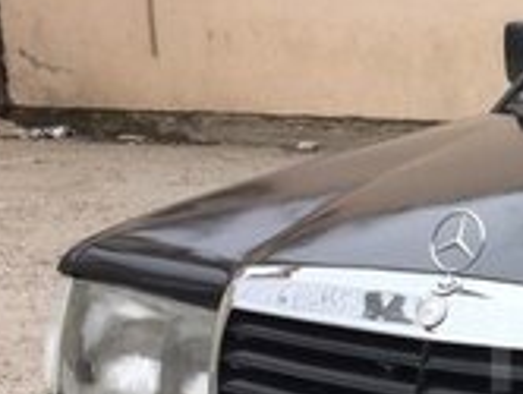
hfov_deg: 15.7
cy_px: 345
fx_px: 1740
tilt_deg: -14.3
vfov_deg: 12.8
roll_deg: +2.4
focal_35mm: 115
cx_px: 788
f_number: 2.2
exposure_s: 1/345
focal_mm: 4.15
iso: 32
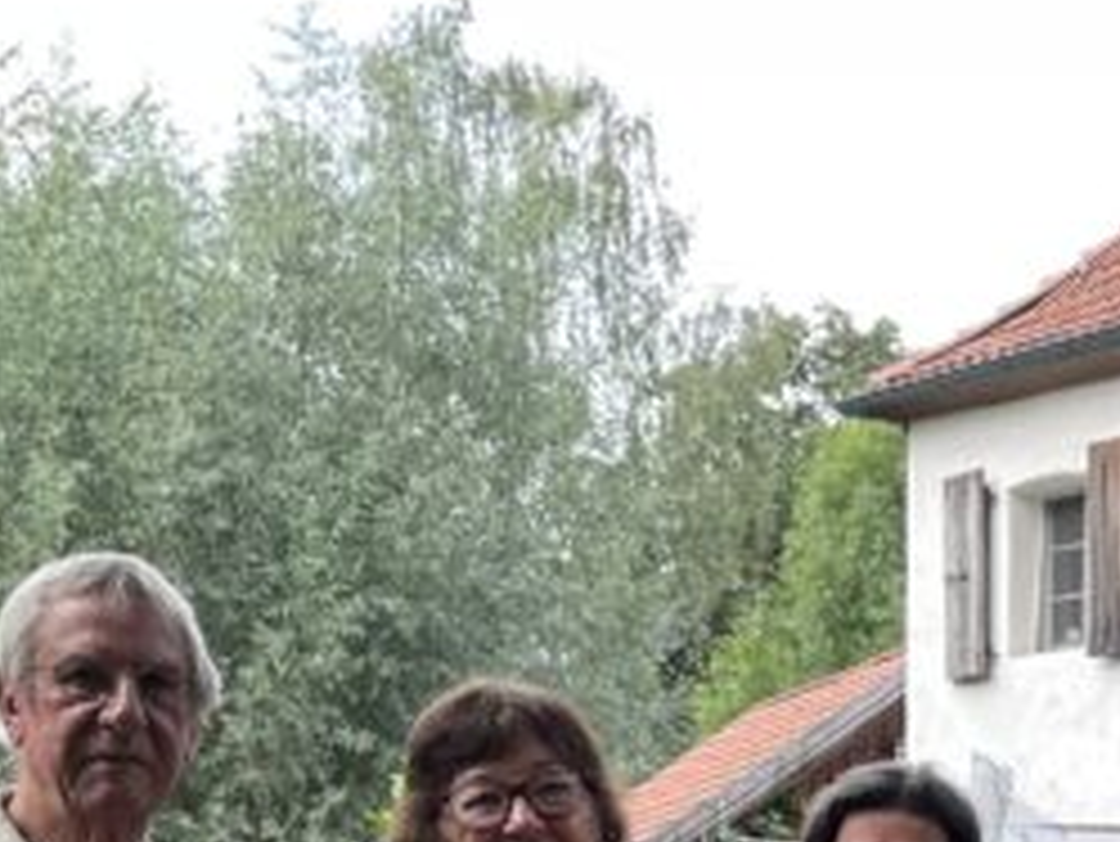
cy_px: 1517
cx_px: 1205
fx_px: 3464
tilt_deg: -7.9
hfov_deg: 17.8
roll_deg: -1.0
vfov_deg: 12.6
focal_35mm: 107
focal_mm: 4.2
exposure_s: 1/121
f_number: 1.6
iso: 80
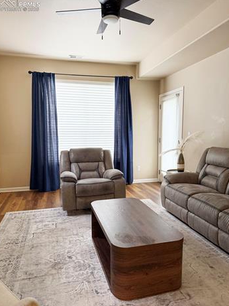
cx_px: 113
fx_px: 220
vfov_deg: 69.4
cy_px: 157
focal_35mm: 25
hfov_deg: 54.9
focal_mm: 6.76
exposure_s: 1/120
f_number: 1.78
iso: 320
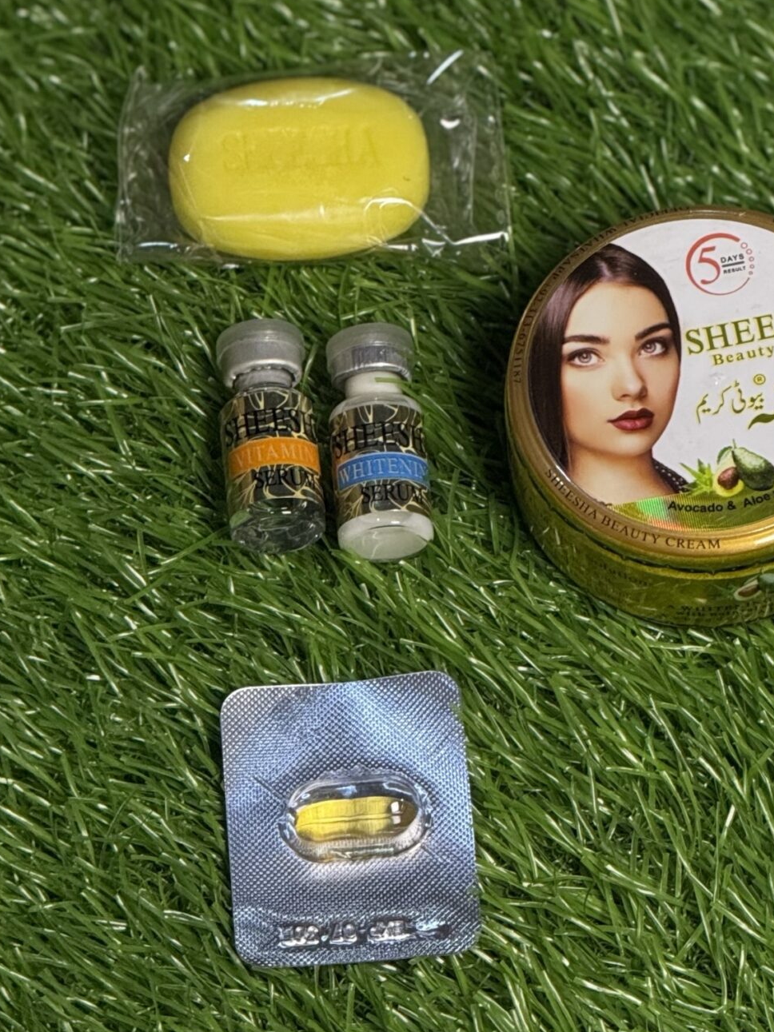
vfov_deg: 8.3
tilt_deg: -61.1
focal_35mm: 238
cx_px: 747
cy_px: 336
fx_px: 7097
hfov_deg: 6.2
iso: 250
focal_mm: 15.66
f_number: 2.8
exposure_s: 1/100
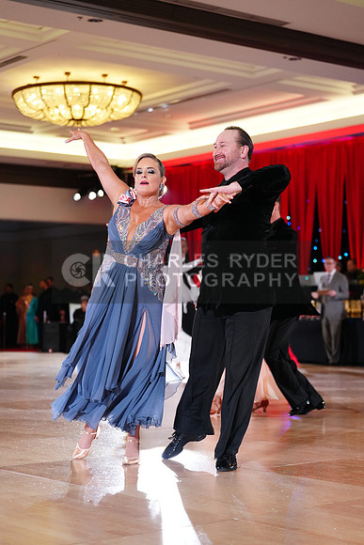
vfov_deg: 28.8
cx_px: 182
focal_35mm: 70
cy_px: 272
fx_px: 1061
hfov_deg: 19.5
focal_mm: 70
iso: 2500
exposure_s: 1/400
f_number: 2.8
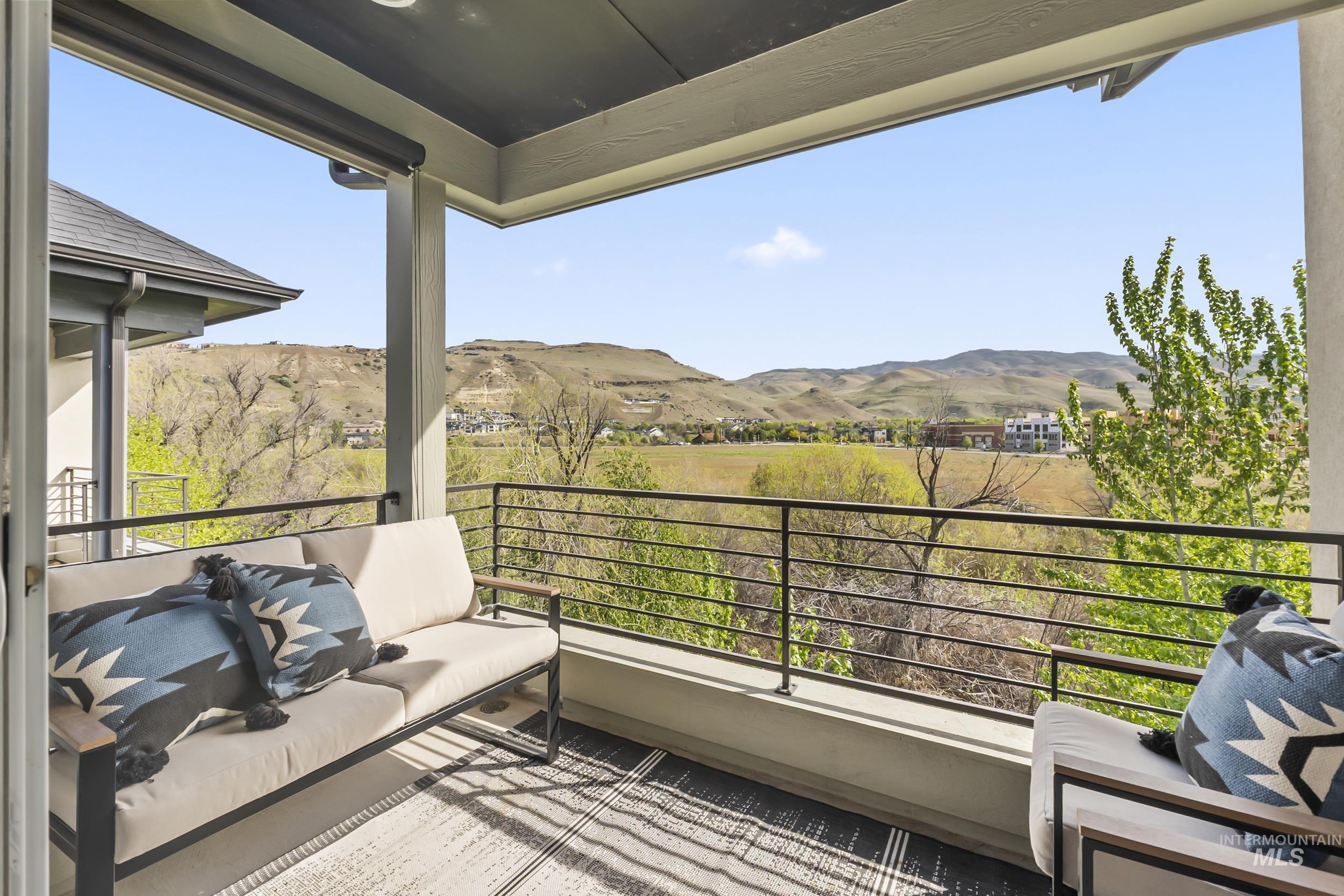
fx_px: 560
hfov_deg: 100.4
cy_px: 448
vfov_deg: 77.3
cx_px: 672
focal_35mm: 15
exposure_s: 1/160
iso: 200
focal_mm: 10
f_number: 7.1
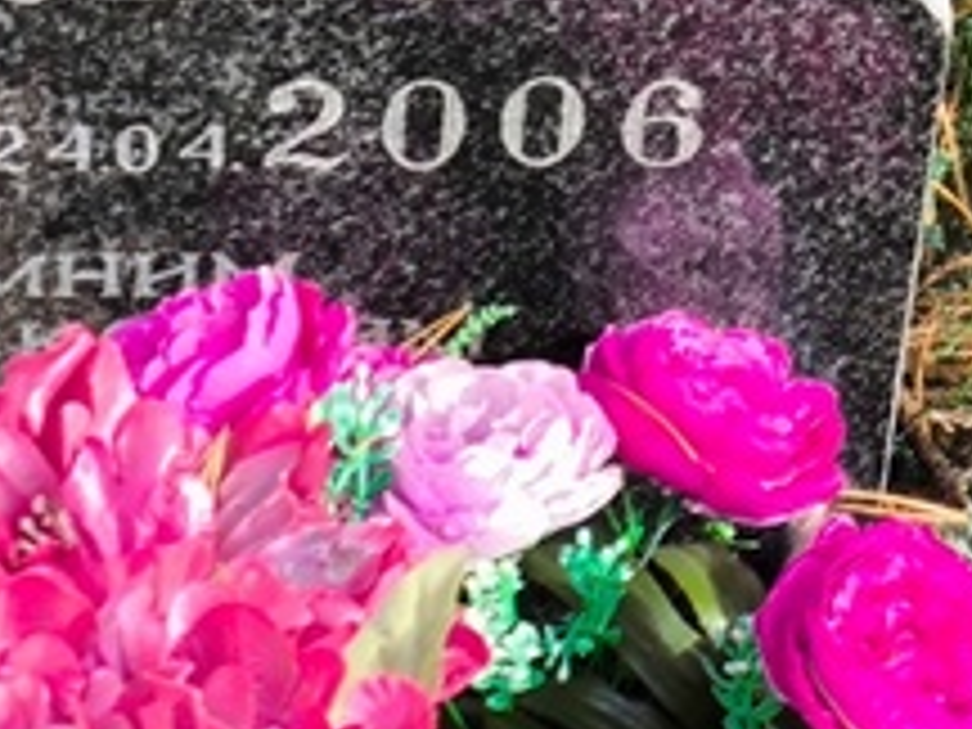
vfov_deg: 7.9
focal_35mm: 185
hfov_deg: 10.6
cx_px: -16
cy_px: -212
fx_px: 5195
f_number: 1.7
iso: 50
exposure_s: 1/160
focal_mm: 4.71
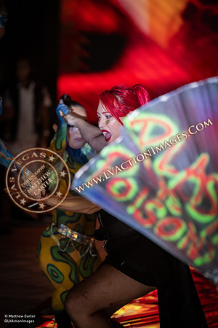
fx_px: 1817
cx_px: 109
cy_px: 164
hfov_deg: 6.9
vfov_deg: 10.3
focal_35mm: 200
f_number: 2.8
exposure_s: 1/400
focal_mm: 200
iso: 1250
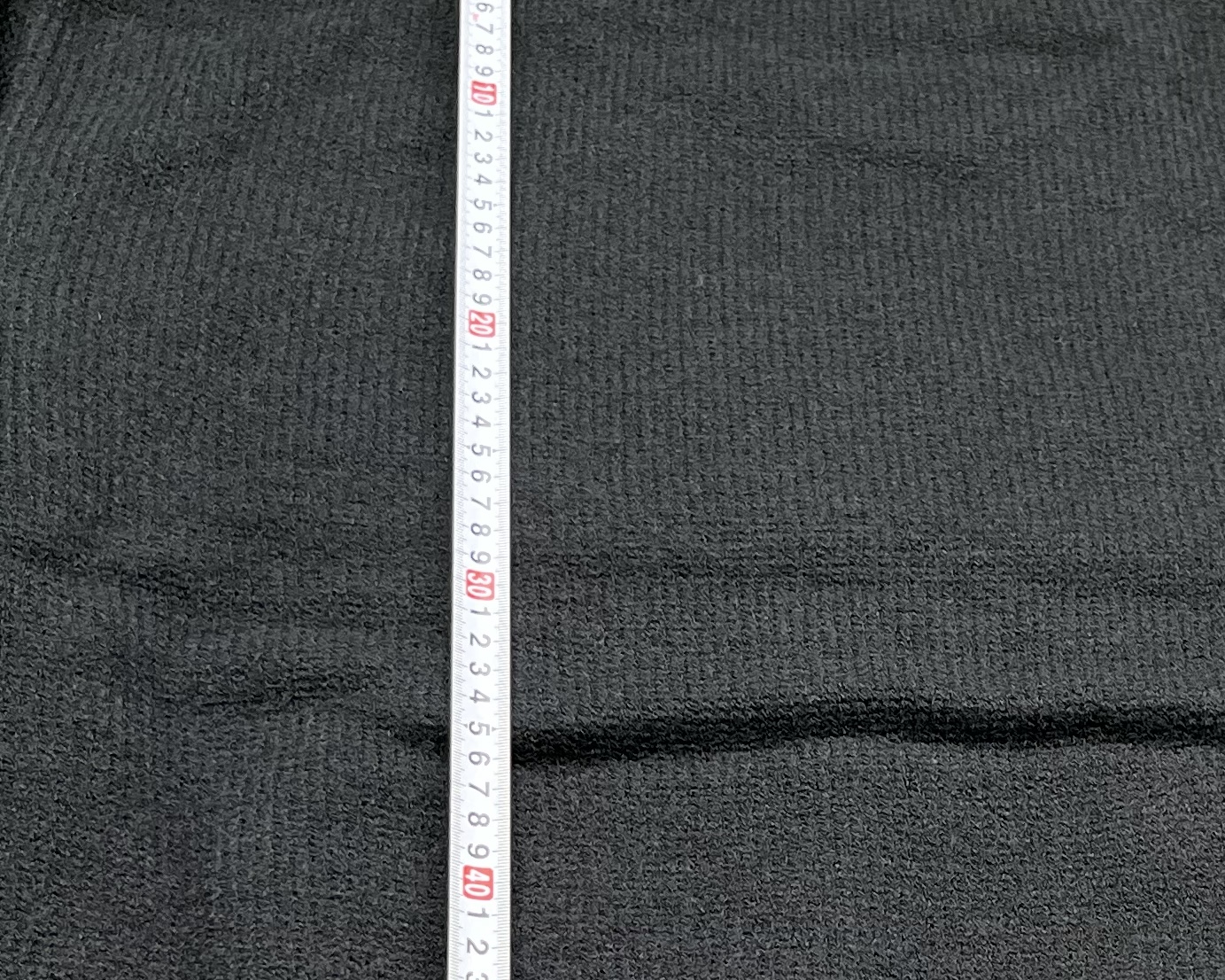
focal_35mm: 74
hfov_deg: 25.2
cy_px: 906
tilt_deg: -55.8
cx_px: 1035
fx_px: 2683
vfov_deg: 20.2
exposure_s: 1/104
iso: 125
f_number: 1.6
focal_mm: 5.1
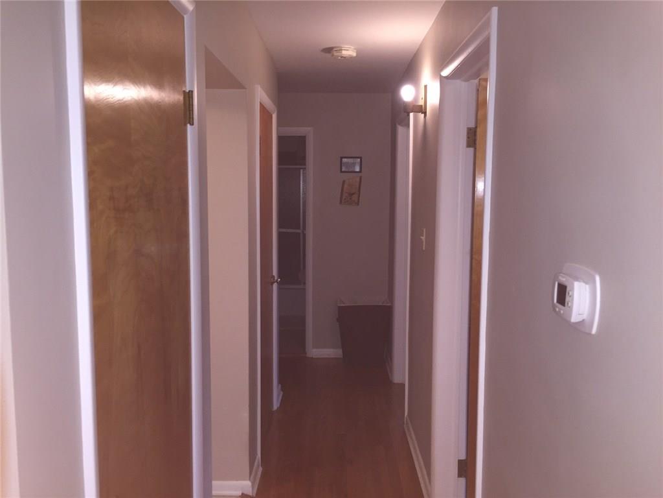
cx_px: 332
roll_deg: +0.1
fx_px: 555
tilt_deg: -7.5
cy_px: 249
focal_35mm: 29
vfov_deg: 48.2
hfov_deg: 61.7
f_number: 2.2
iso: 50
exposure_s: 1/16
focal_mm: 4.15
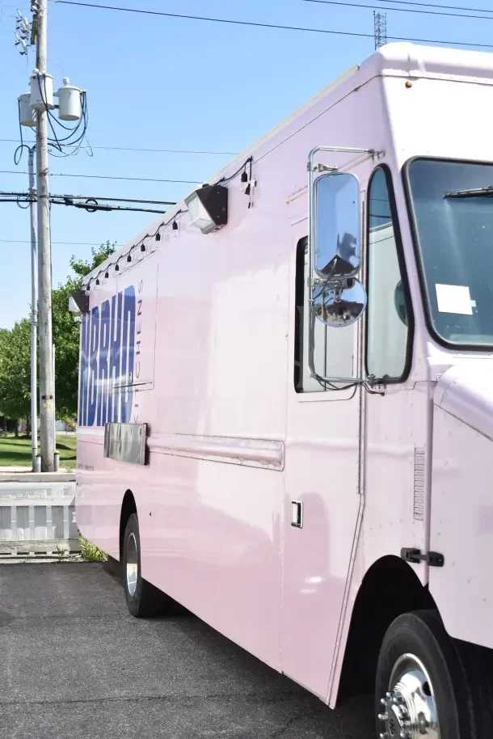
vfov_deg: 35.0
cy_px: 370
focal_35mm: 57
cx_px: 246
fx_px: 1170
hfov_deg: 23.8
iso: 200
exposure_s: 1/250
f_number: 8
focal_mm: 38
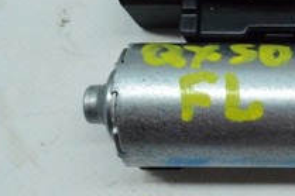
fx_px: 753
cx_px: 346
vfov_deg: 14.8
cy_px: 78
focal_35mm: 92
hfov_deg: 20.8
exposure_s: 1/640
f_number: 6.3
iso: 6400
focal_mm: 20
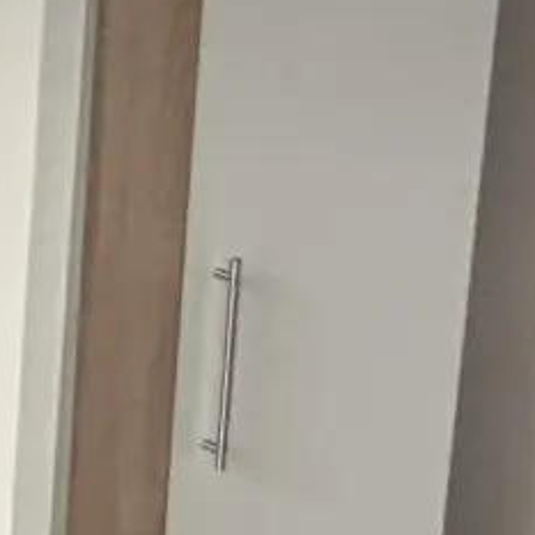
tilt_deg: -7.0
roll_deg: -0.8
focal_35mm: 102
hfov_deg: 14.8
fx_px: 1784
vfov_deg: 17.0
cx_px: -436
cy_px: 209
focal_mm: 2.22
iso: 250
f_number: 2.2
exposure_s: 1/121
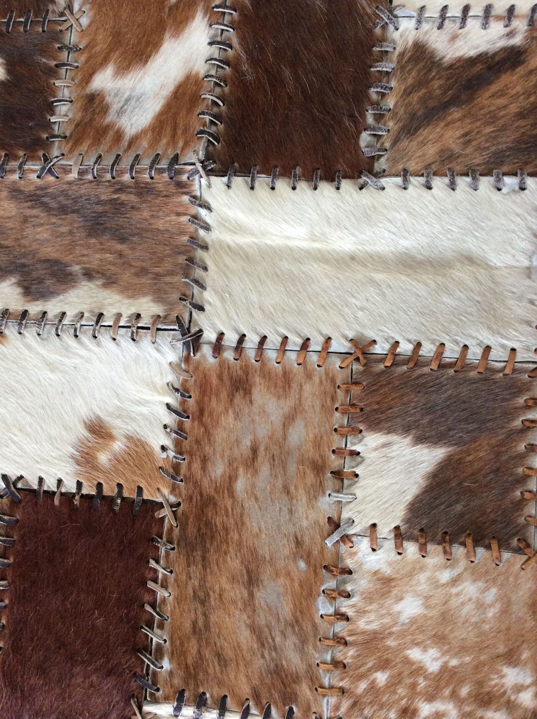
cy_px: 360
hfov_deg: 44.1
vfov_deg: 56.9
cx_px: 268
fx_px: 664
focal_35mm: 32
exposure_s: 1/25
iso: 125
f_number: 2.4
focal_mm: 3.3
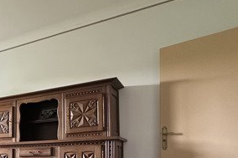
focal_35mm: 41
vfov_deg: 30.2
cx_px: -19
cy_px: 161
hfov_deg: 39.5
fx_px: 271
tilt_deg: +1.0
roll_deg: +0.4
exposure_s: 1/74
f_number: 2.2
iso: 320
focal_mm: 2.22
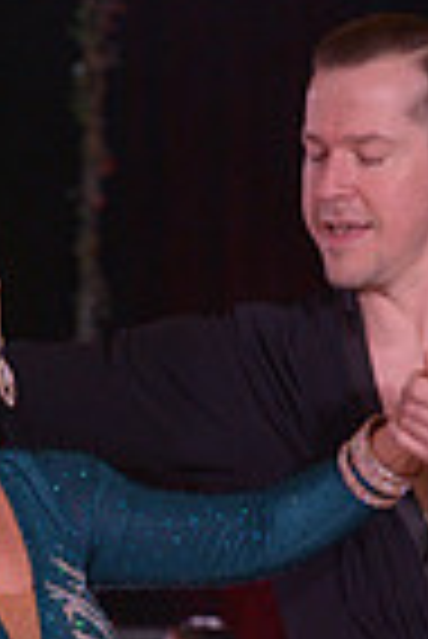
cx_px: -11
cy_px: 986
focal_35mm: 408
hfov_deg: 3.4
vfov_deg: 5.0
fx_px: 7258
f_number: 6.3
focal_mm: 100
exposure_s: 1/200
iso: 1250
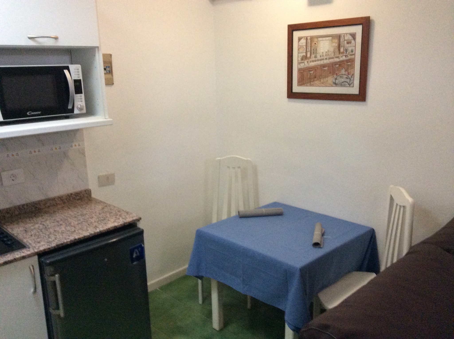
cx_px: 227
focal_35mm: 33
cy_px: 170
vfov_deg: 42.8
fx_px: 432
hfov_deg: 55.4
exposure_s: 1/15
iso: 320
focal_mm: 3.3
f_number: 2.4
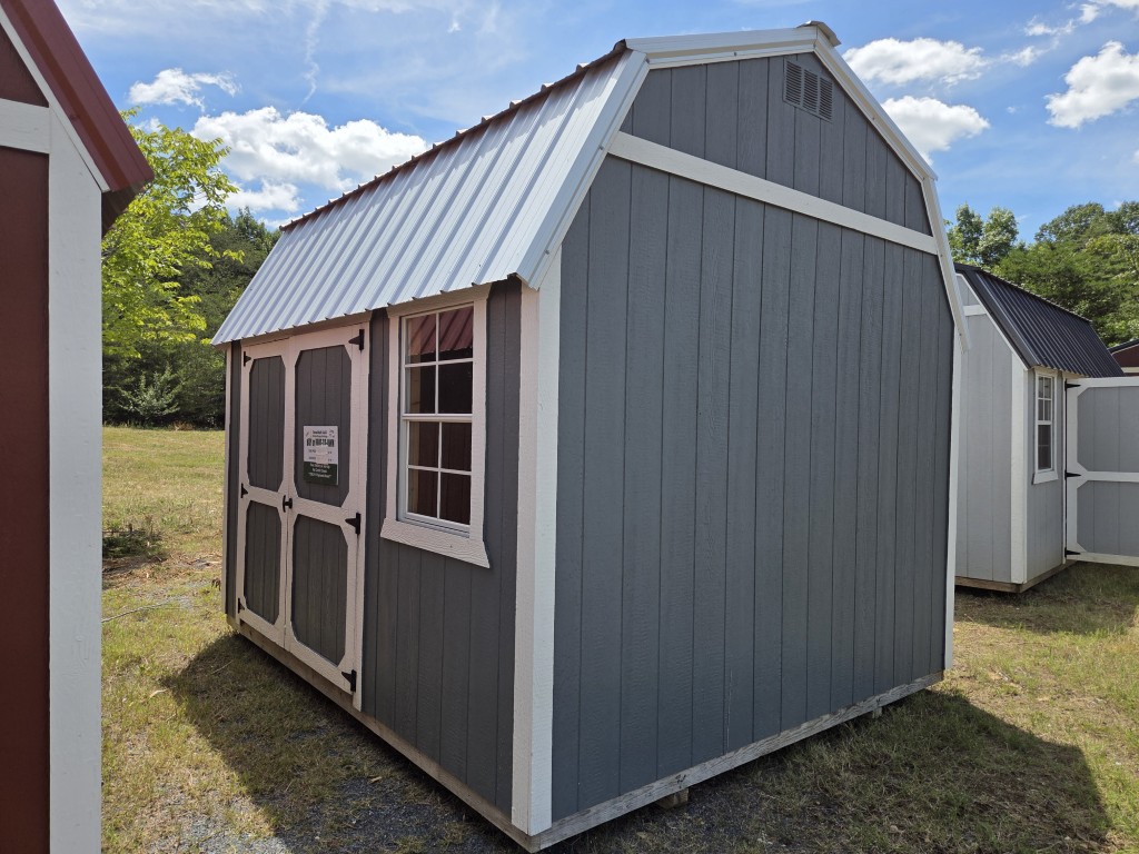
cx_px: 570
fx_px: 757
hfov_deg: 73.9
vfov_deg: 58.9
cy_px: 427
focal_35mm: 23
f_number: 1.8
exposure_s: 1/4559
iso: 80
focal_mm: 5.4
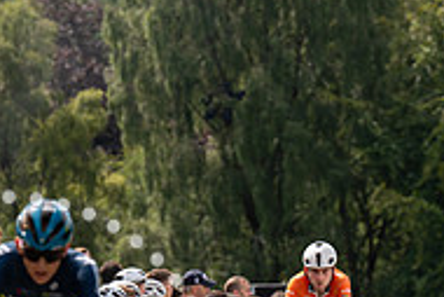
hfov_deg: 4.1
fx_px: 6184
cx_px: 372
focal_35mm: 501
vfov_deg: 2.7
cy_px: 291
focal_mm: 164
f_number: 4.5
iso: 100
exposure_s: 1/800
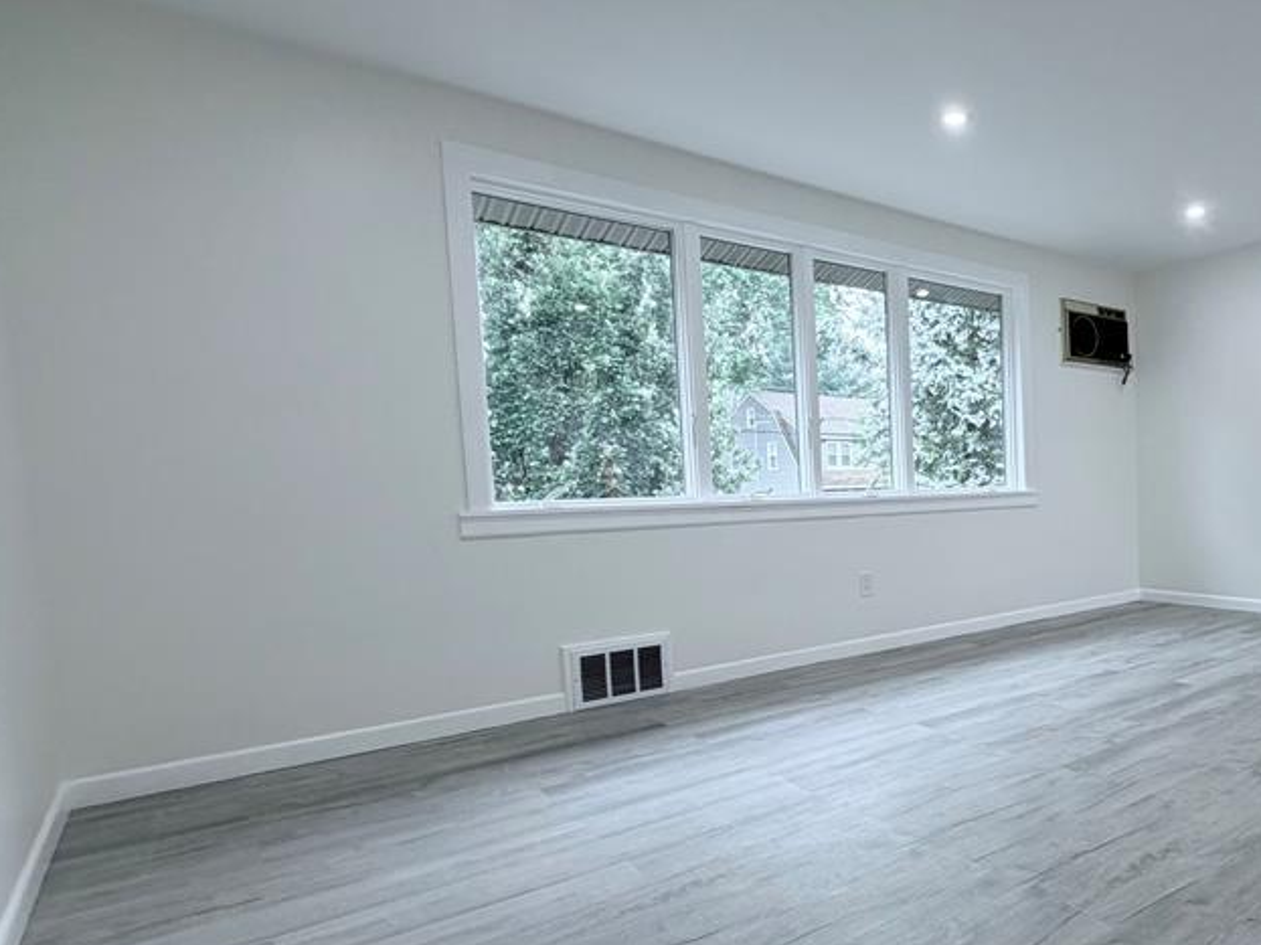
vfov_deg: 58.6
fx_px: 838
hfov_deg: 67.6
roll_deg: +2.1
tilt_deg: -4.7
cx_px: 994
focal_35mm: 23
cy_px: 546
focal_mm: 2.22
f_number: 2.2
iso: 160
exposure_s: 1/120
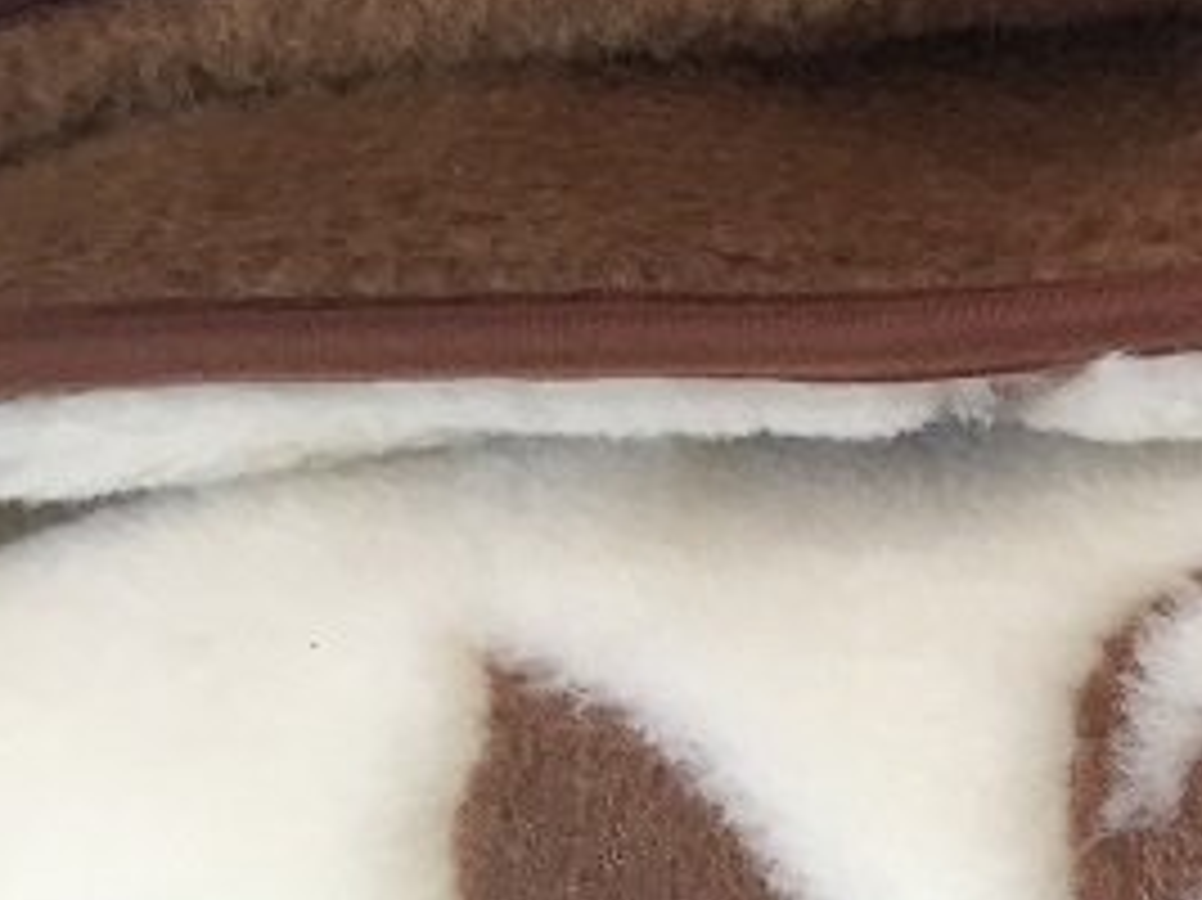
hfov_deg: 19.7
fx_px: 3020
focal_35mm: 87
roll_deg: -1.1
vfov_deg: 16.9
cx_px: 1787
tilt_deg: -31.8
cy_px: 598
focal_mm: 4.15
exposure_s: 1/30
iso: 32
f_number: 2.2
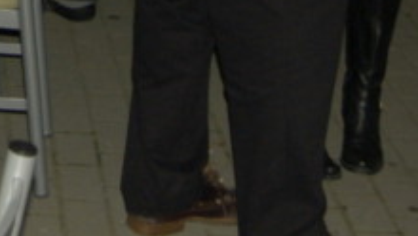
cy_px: -335
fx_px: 1785
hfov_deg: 12.9
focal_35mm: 161
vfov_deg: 7.1
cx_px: -127
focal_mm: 22
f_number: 3.8
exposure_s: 1/60
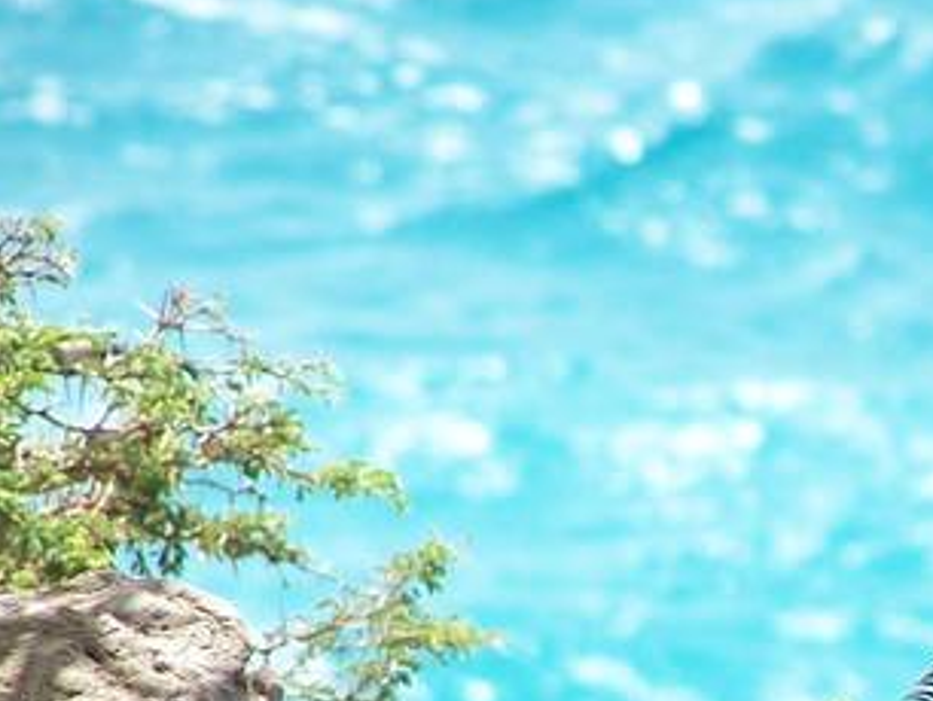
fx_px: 26758
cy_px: 753
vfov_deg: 1.5
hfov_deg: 2.0
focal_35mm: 992
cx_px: 1067
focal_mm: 63
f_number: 3.7
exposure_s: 1/350
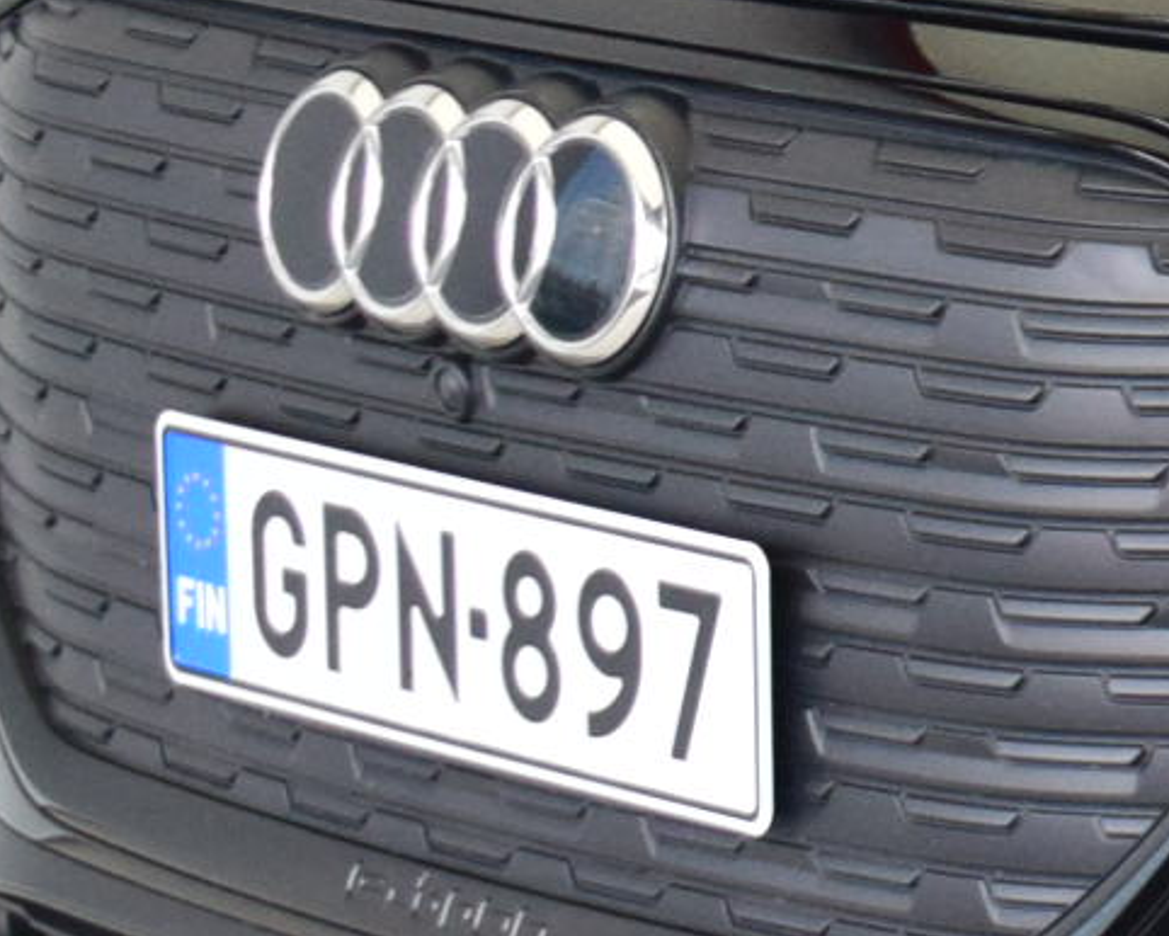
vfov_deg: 5.7
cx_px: 3138
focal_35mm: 271
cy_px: 182
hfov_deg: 6.6
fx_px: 9377
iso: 1600
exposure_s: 1/320
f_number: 4.2
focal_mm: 31
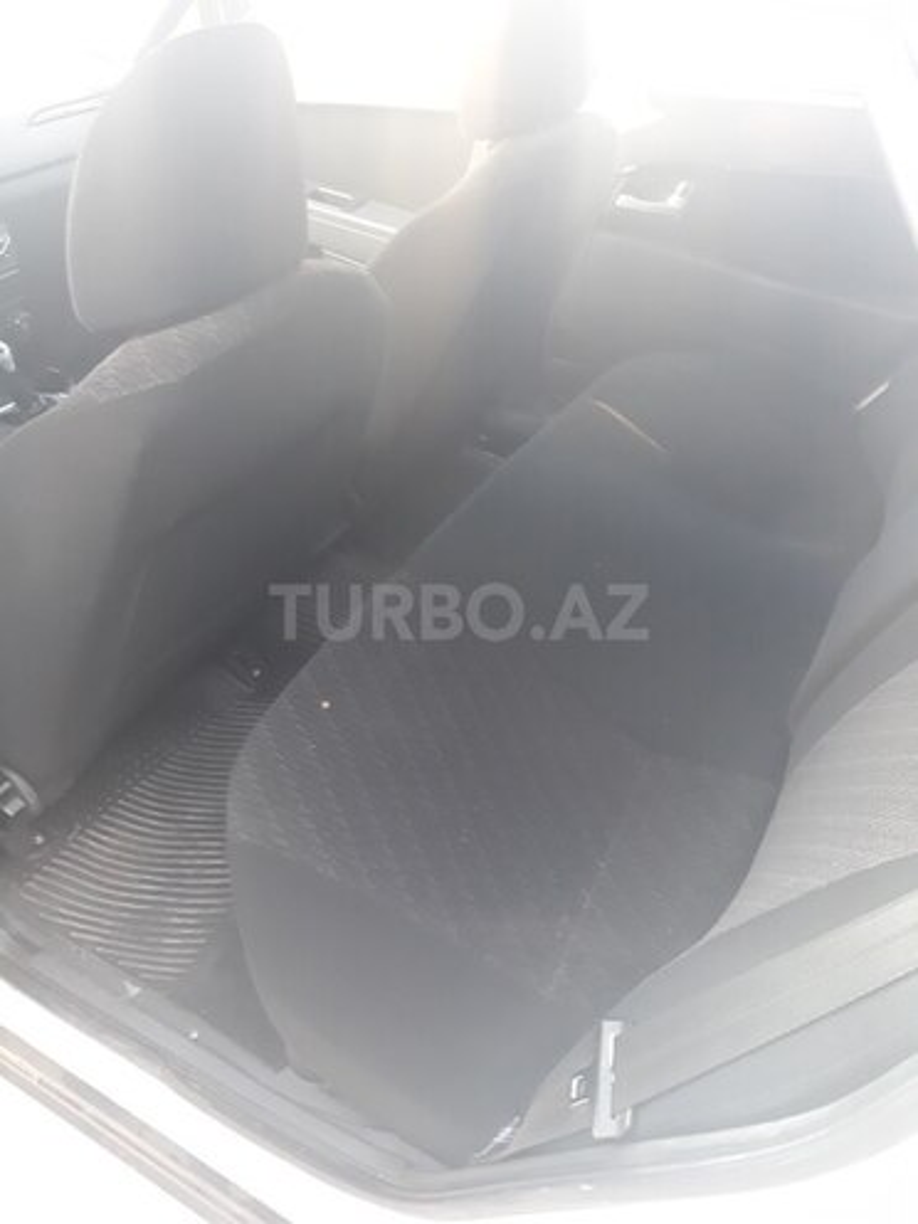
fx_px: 955
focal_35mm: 27
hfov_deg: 51.4
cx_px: 459
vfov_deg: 65.3
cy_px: 612
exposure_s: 1/25
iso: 200
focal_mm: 3.6
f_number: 1.9
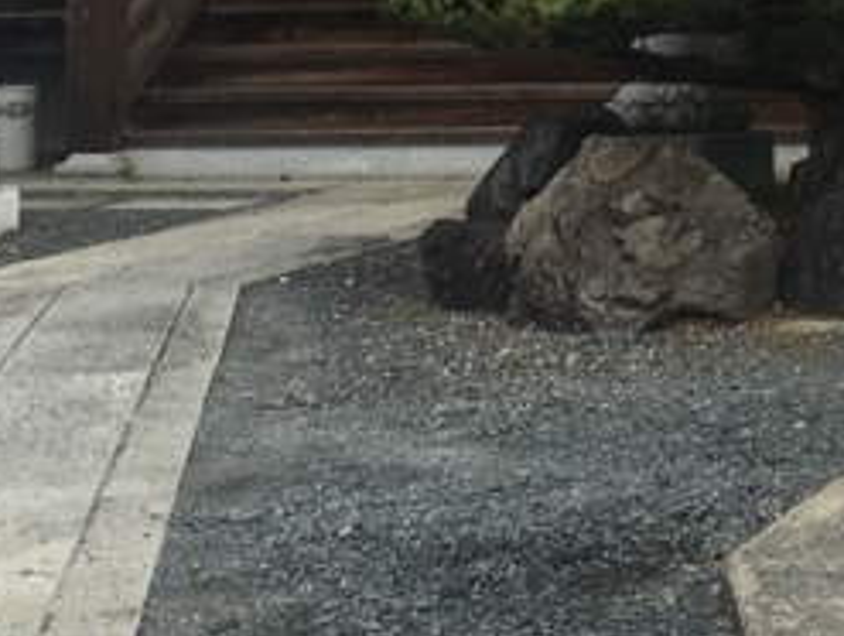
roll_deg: +1.2
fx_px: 2930
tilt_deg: +7.9
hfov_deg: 16.2
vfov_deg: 11.7
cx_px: 745
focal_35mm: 120
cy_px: -417
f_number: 2.2
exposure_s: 1/1304
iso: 25
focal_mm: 4.15
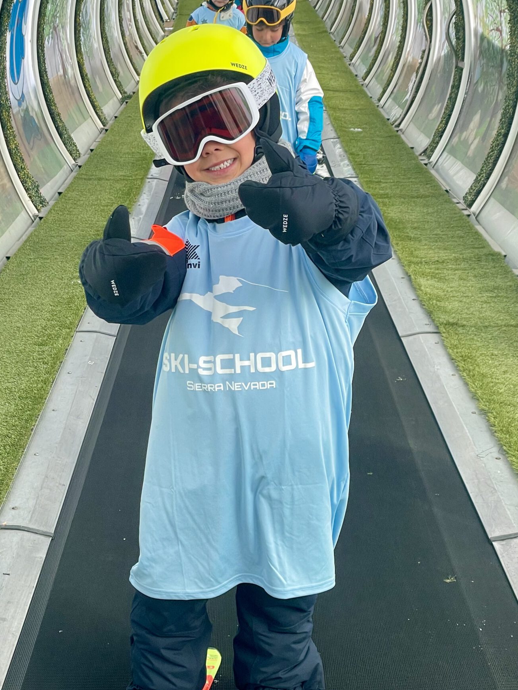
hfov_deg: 19.1
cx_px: 184
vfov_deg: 25.2
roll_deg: +0.7
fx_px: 1536
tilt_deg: -19.7
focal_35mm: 77
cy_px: 440
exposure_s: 1/375
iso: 25
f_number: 2
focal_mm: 6
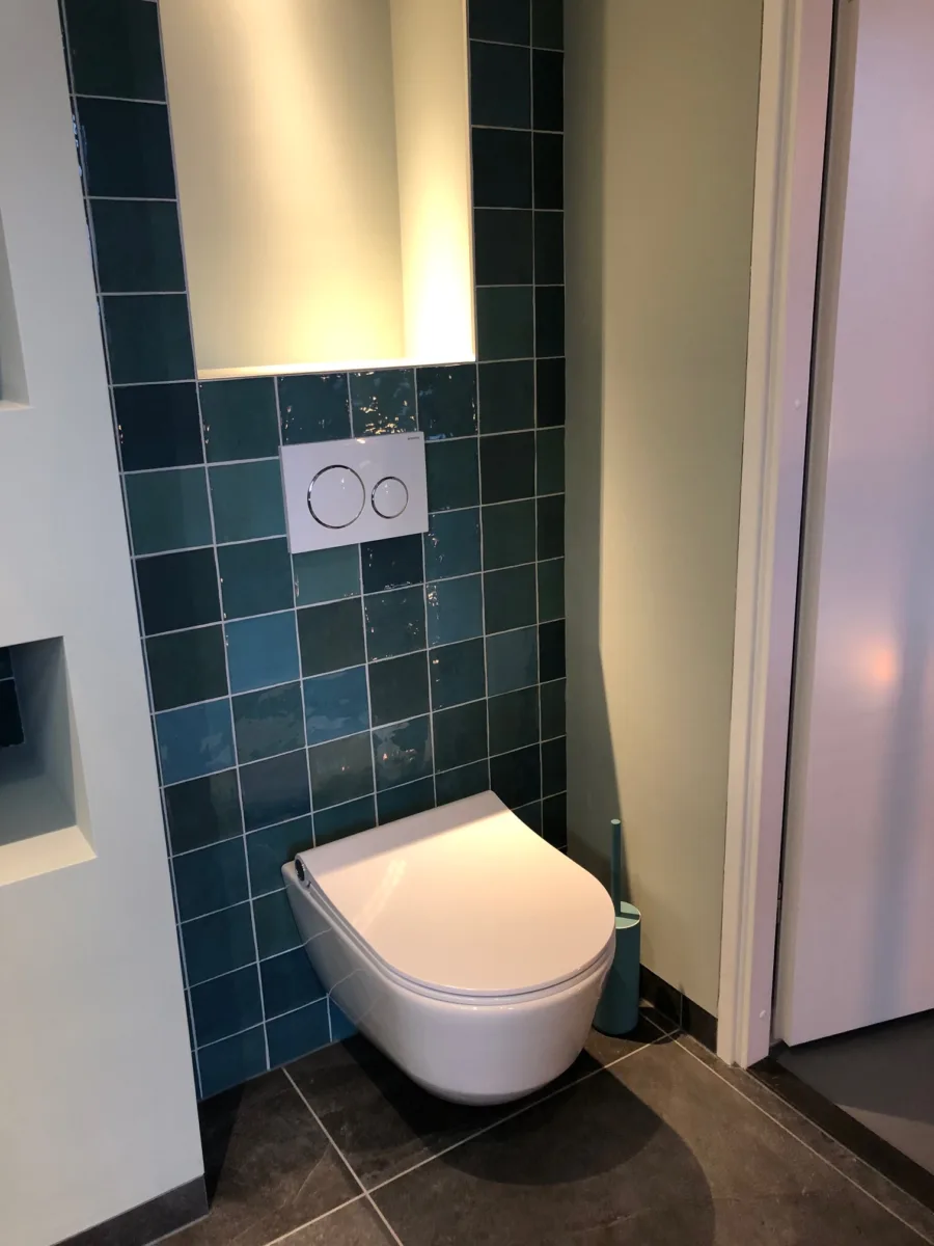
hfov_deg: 49.7
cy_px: 623
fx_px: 1007
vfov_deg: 63.4
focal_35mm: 28
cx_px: 467
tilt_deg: -15.2
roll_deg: +3.3
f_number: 1.8
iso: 50
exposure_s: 1/17
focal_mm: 4
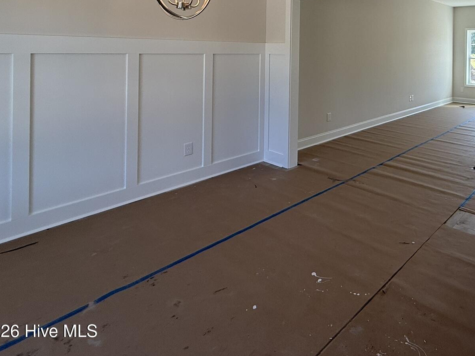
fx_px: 329
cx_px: 374
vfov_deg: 51.8
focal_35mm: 24
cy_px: 54
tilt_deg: -0.2
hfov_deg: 65.7
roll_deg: -0.7
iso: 64
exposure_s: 1/126
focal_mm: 2.22
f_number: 2.2
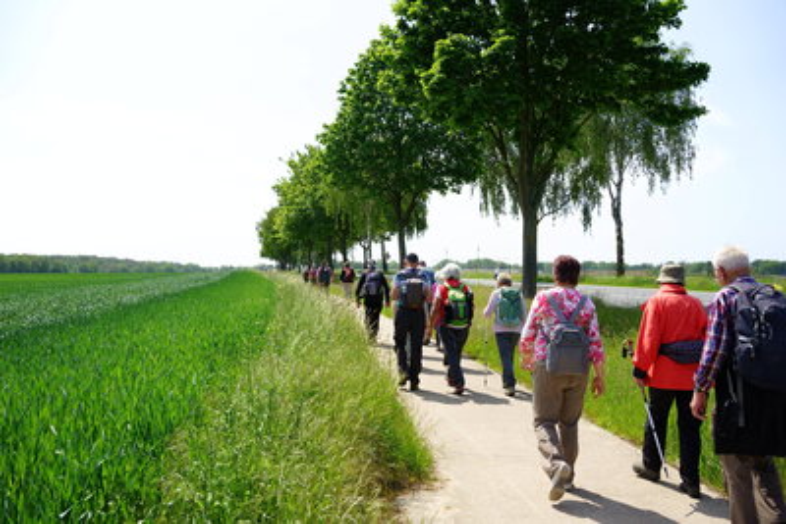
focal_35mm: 35
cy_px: 262
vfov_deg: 37.9
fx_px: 764
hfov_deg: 54.4
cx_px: 393
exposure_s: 1/200
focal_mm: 35
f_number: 8
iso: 100
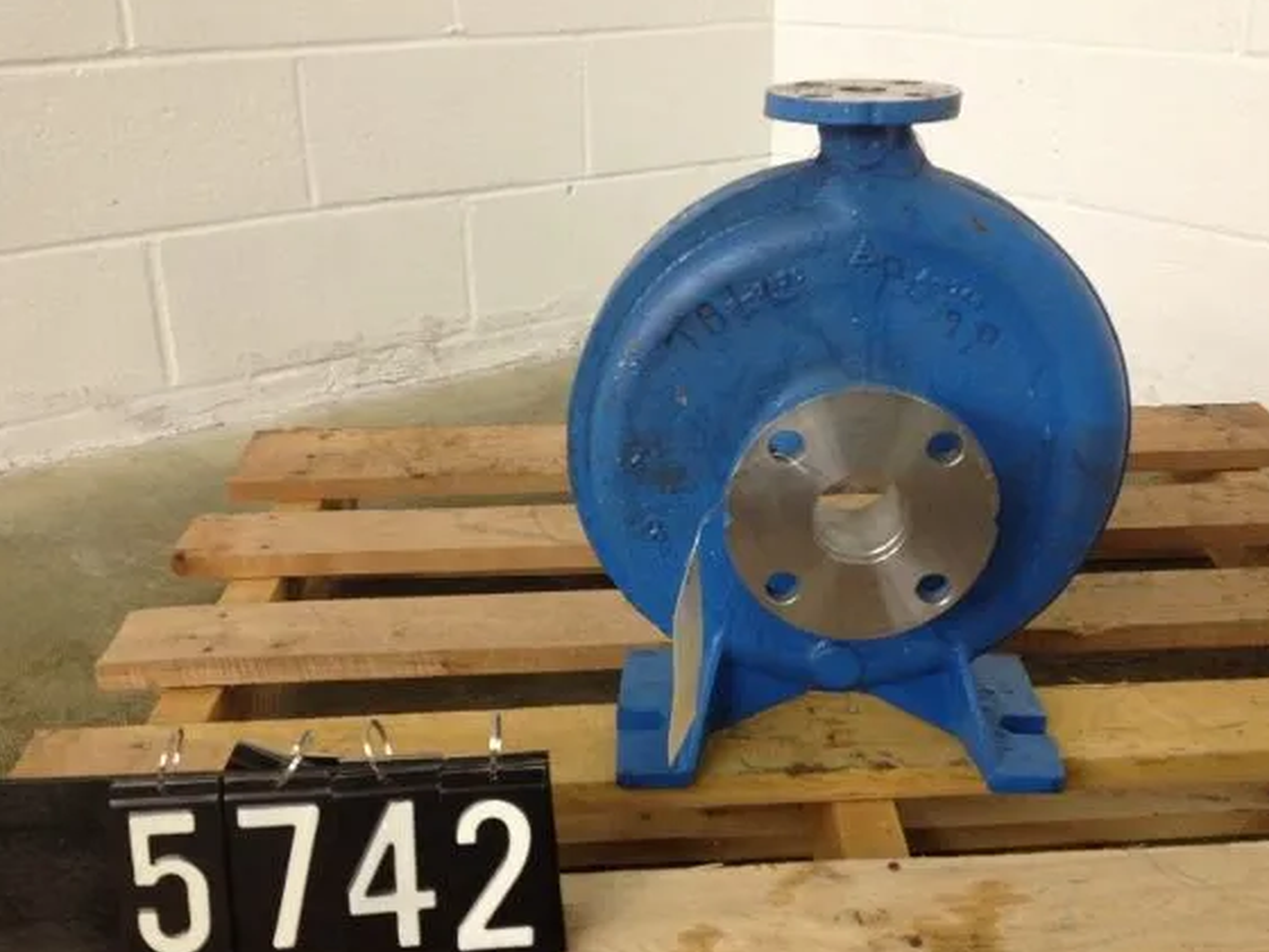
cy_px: 494
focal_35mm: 40
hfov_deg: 46.8
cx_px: 687
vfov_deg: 36.0
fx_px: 1466
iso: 160
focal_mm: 4.28
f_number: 2.4
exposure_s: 1/20
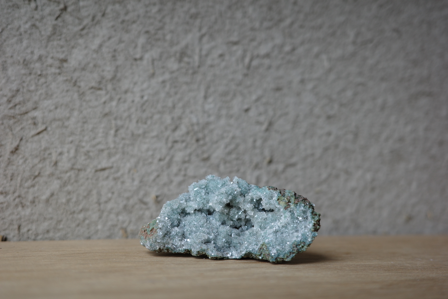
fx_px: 498
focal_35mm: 40
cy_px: 150
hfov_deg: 48.5
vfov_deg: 33.4
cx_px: 224
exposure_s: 1/100
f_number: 2.8
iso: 200
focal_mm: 26
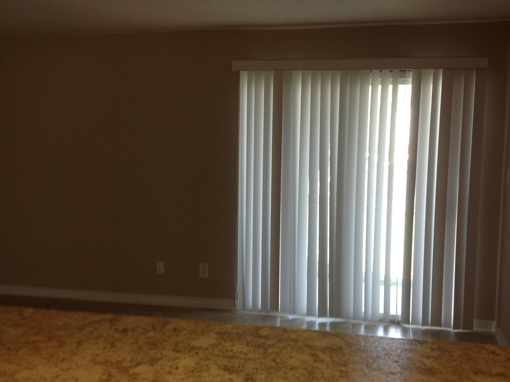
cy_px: 203
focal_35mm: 41
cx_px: 272
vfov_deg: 35.1
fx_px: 604
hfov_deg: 45.7
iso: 64
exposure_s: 1/40
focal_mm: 4.28
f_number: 2.4
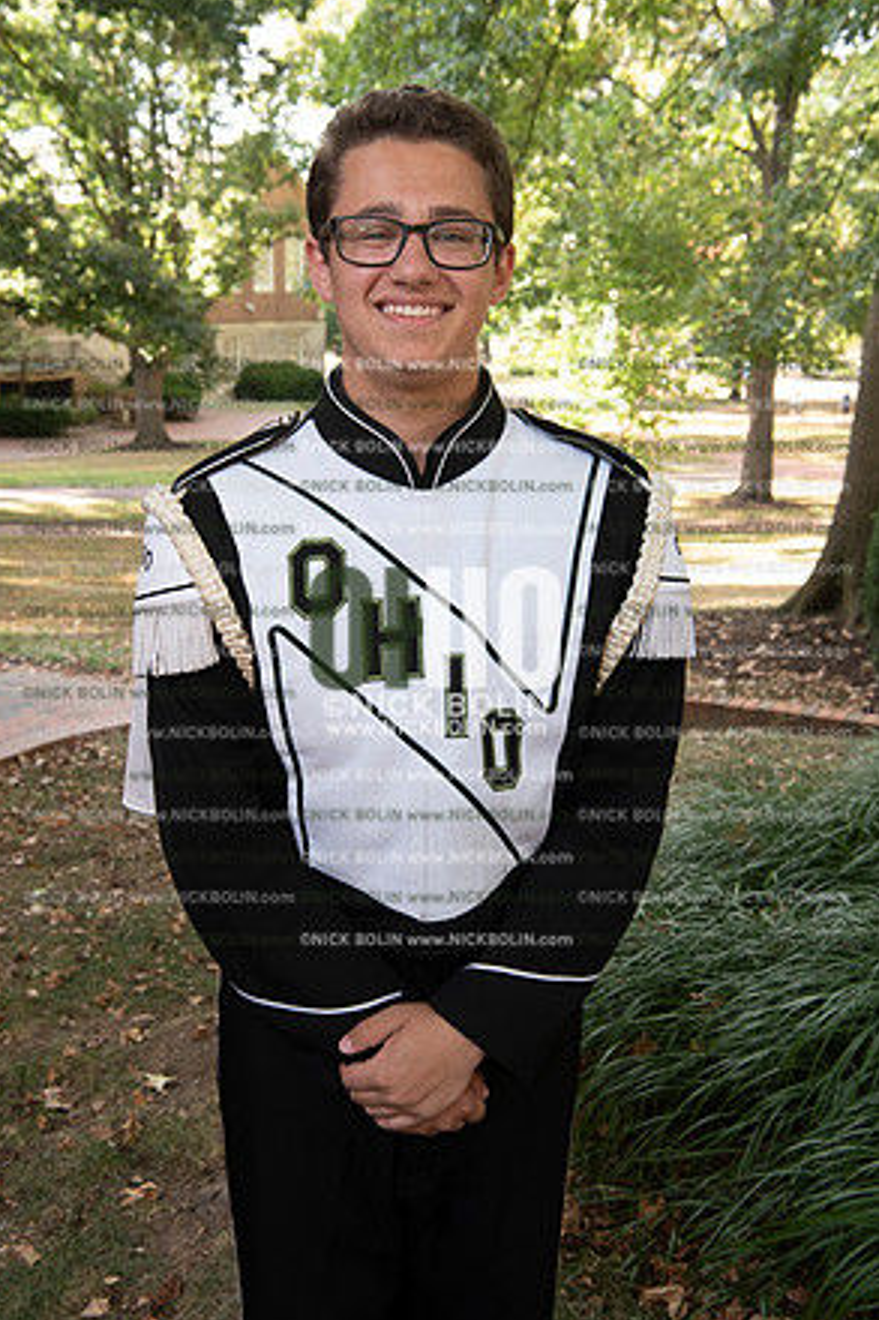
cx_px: 435
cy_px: 651
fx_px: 1576
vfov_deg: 45.4
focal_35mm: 43
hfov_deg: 31.2
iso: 800
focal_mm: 42
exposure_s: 1/100
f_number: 8
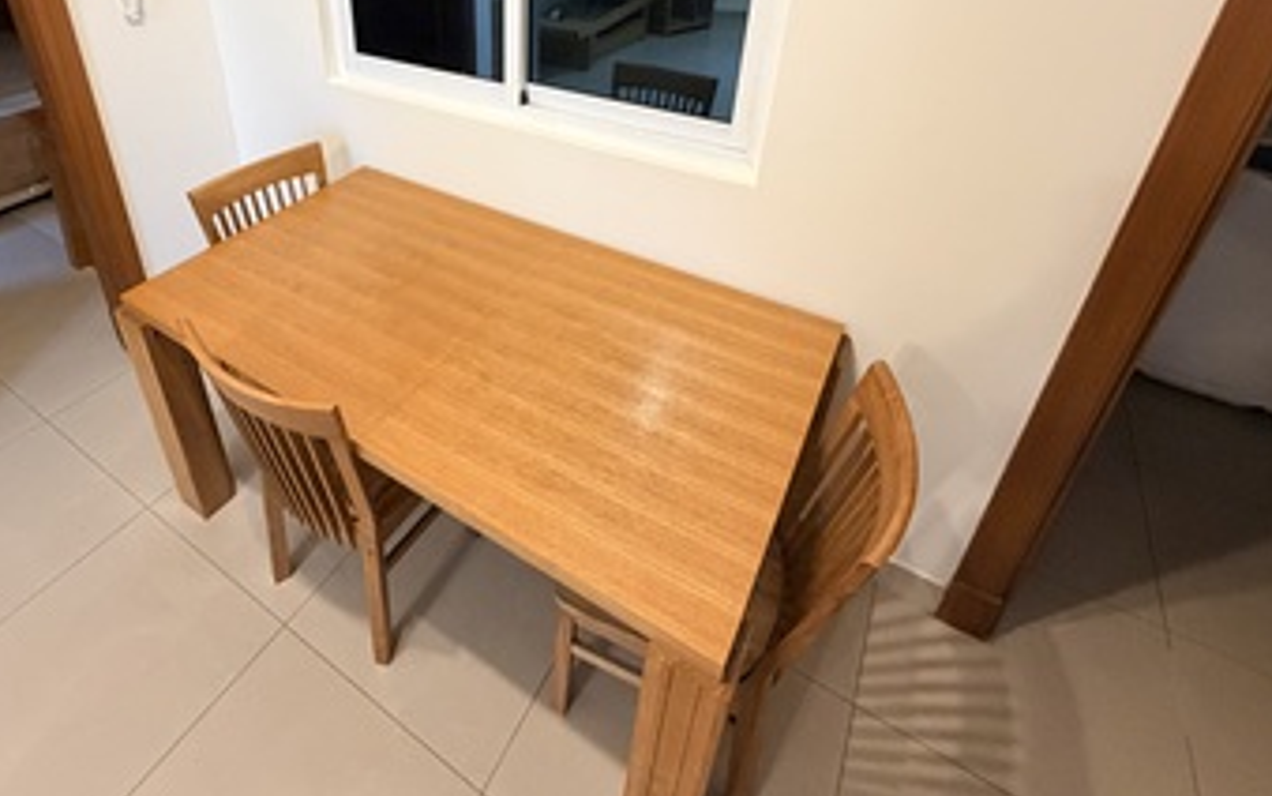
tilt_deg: -25.2
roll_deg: +1.0
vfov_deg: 56.1
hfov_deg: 83.7
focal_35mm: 20
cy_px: 178
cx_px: 493
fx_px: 693
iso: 400
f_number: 2.2
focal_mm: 2.22
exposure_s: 1/50
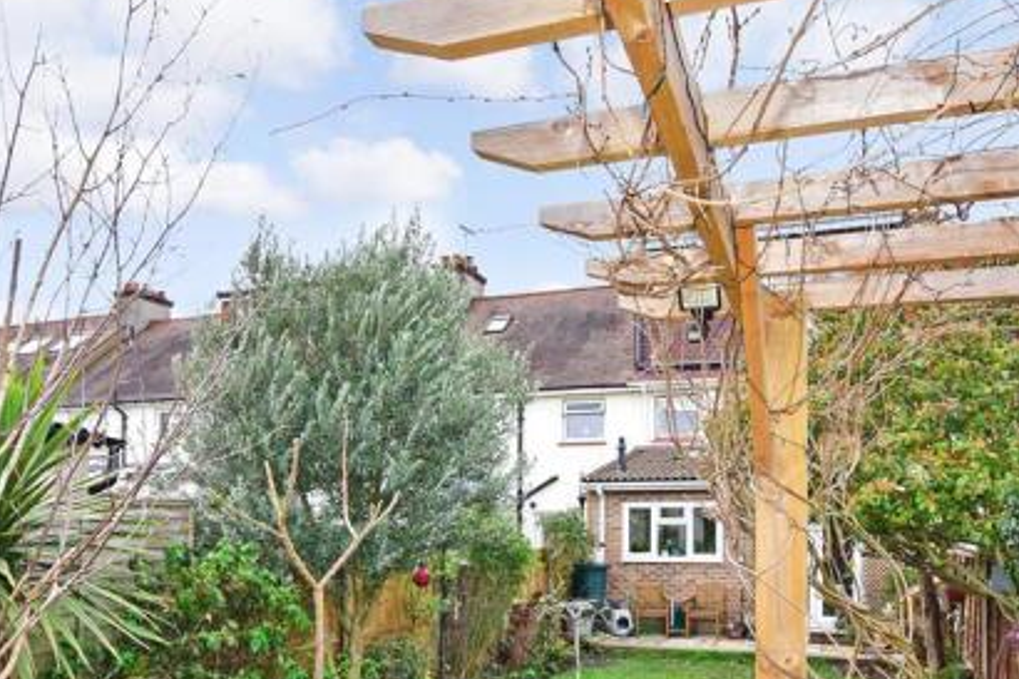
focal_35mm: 24
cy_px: 506
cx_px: 567
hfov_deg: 73.5
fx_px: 679
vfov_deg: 51.0
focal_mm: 10
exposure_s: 1/200
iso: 400
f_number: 9
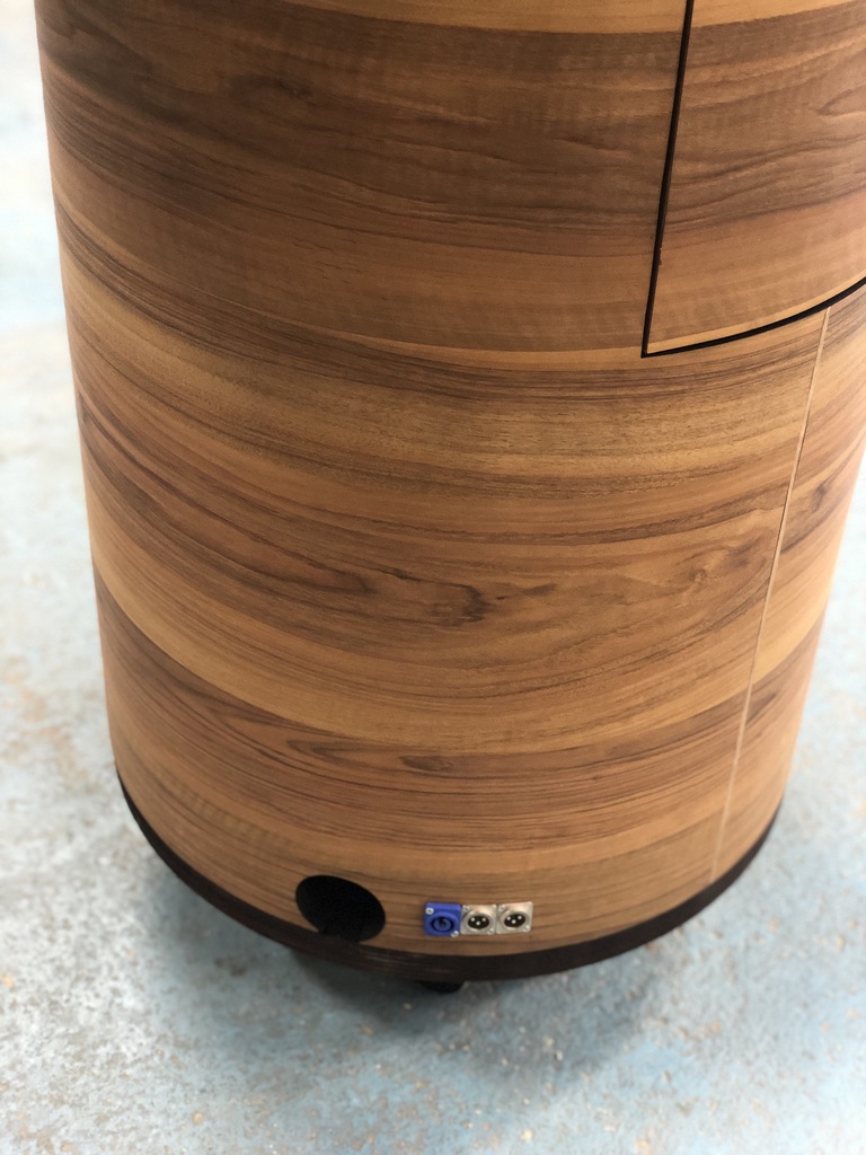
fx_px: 1735
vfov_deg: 36.8
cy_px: 578
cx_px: 433
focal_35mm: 52
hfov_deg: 28.0
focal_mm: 6
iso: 125
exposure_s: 1/25
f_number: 2.4
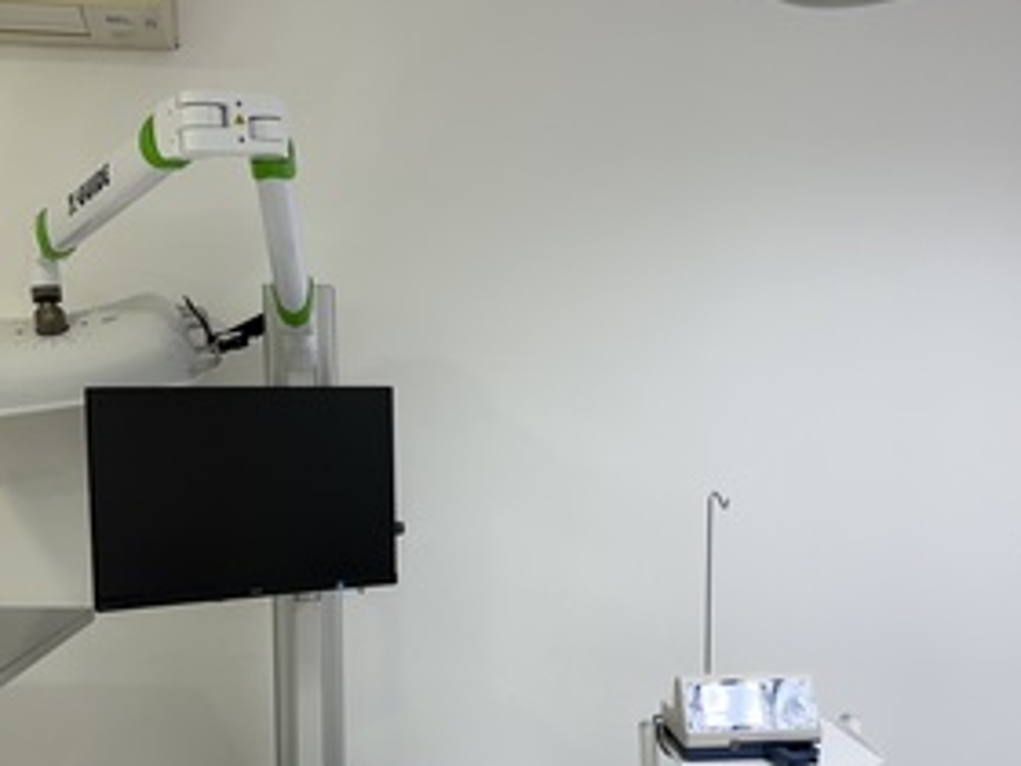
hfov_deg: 39.6
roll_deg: -0.3
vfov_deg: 29.8
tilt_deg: -8.1
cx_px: 580
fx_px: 1416
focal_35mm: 48
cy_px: 564
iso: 40
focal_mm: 5.96
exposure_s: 1/100
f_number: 1.6
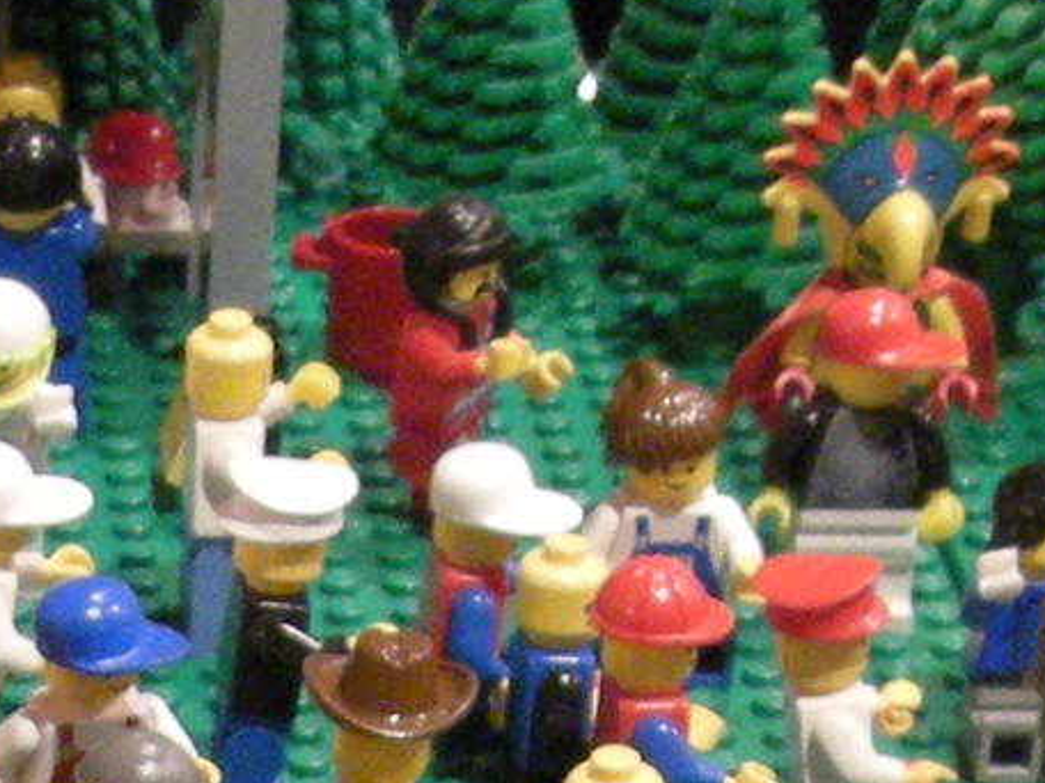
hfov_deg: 9.6
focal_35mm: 199
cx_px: -539
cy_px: 2008
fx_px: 6007
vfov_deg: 7.0
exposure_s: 1/8
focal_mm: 5.7
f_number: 2.8
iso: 288
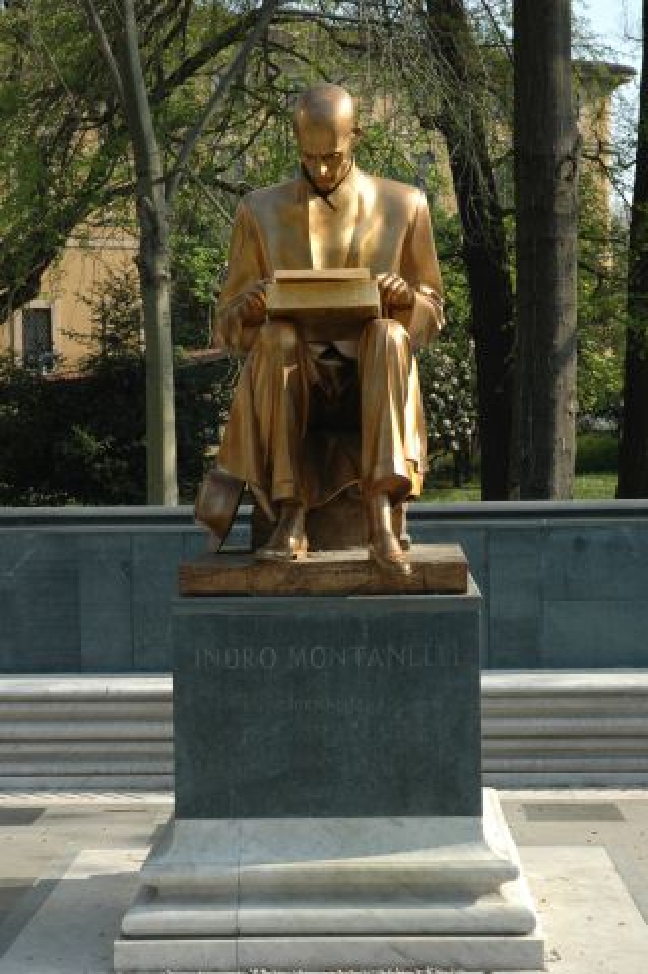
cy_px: 487
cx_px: 324
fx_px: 1948
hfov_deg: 18.9
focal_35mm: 72
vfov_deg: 28.1
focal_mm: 48
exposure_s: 1/250
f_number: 7.1
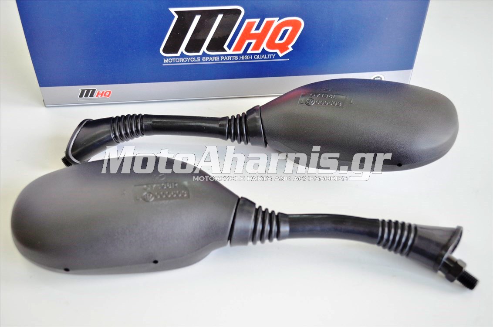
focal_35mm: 42
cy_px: 164
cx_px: 246
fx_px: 574
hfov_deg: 46.5
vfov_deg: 31.8
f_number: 4.5
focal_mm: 28
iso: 1000
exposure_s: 1/125
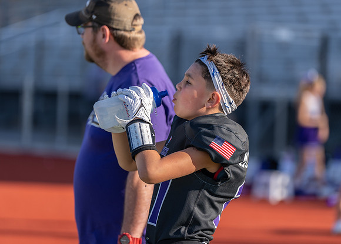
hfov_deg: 10.8
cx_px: 188
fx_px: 1809
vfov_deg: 7.7
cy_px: 119
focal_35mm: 187
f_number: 3.2
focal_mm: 173
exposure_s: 1/1250
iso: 125
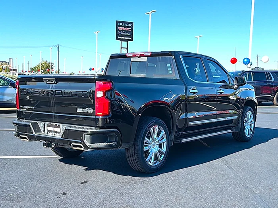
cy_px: 104
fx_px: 289
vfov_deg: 39.7
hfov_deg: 51.4
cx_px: 139
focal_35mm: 36
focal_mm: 6.76
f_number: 1.78
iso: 80
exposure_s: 1/1855
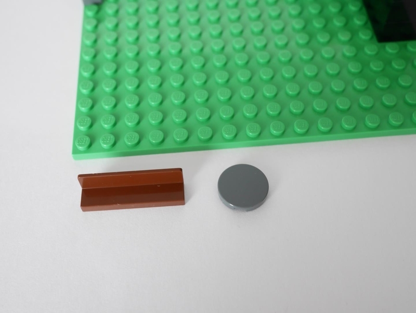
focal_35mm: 40
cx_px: 208
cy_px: 156
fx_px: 481
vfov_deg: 36.0
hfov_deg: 46.8
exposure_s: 1/60
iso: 640
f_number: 4.5
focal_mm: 20
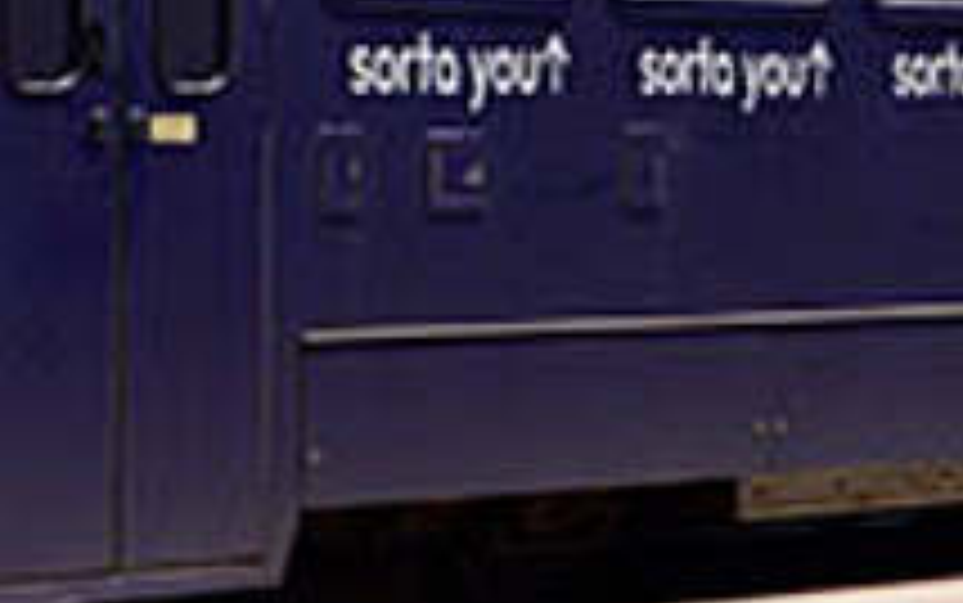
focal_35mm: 324
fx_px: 8508
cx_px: 842
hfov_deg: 6.5
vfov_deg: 4.0
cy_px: -130
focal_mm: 68
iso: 400
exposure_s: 1/1000
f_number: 6.3
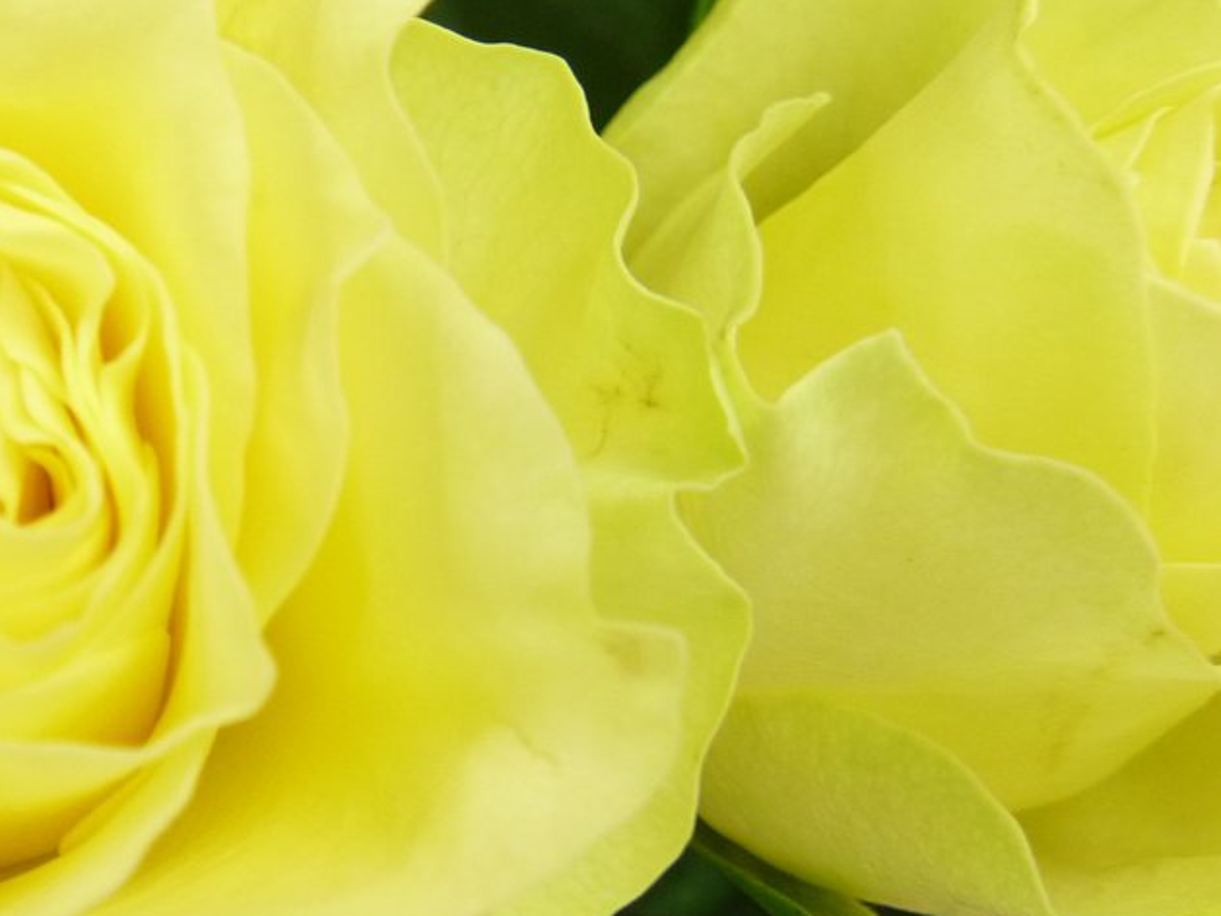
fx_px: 2011
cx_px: 247
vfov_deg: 25.7
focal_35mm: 57
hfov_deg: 32.8
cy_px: 417
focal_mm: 6.3
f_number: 3.5
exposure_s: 1/20
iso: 200
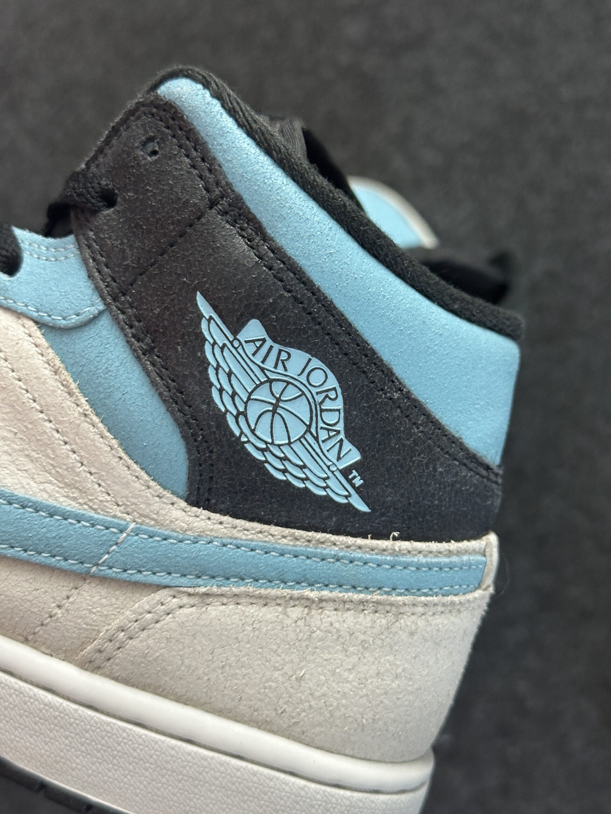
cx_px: 306
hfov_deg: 30.3
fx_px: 1130
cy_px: 407
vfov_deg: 39.7
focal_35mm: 48
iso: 200
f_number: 1.78
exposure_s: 1/33
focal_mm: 6.86
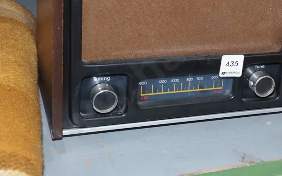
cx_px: 227
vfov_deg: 16.9
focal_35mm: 76
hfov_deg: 26.6
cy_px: 14
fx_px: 584
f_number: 5.6
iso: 2000
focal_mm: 21
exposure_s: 1/60
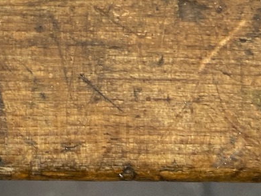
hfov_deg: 17.4
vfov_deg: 13.0
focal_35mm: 106
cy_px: -123
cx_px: -79
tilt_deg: -74.0
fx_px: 799
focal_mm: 4.25
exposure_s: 1/120
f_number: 1.8
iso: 125
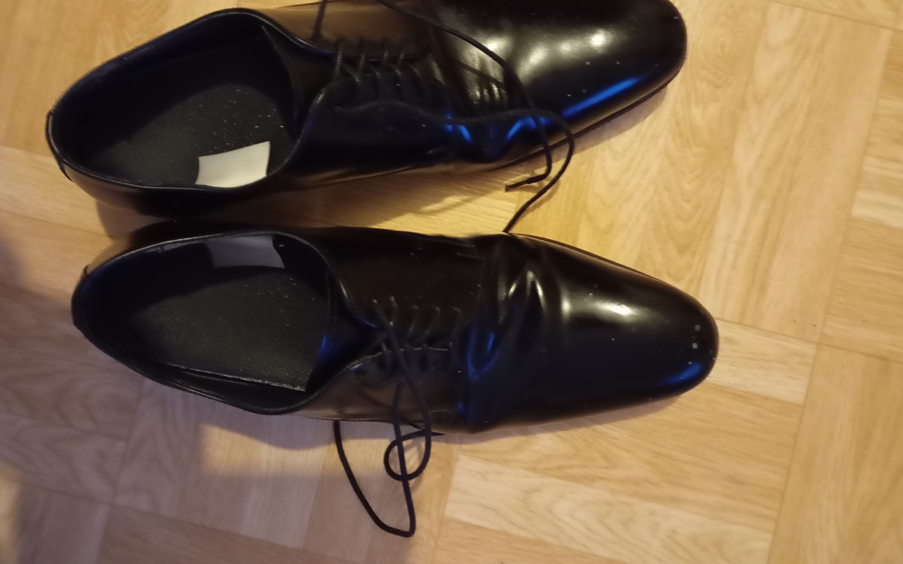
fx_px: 738
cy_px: 224
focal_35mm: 30
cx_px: 452
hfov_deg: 62.9
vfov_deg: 41.6
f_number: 1.8
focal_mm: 4.27
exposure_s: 1/16.7
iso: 6064
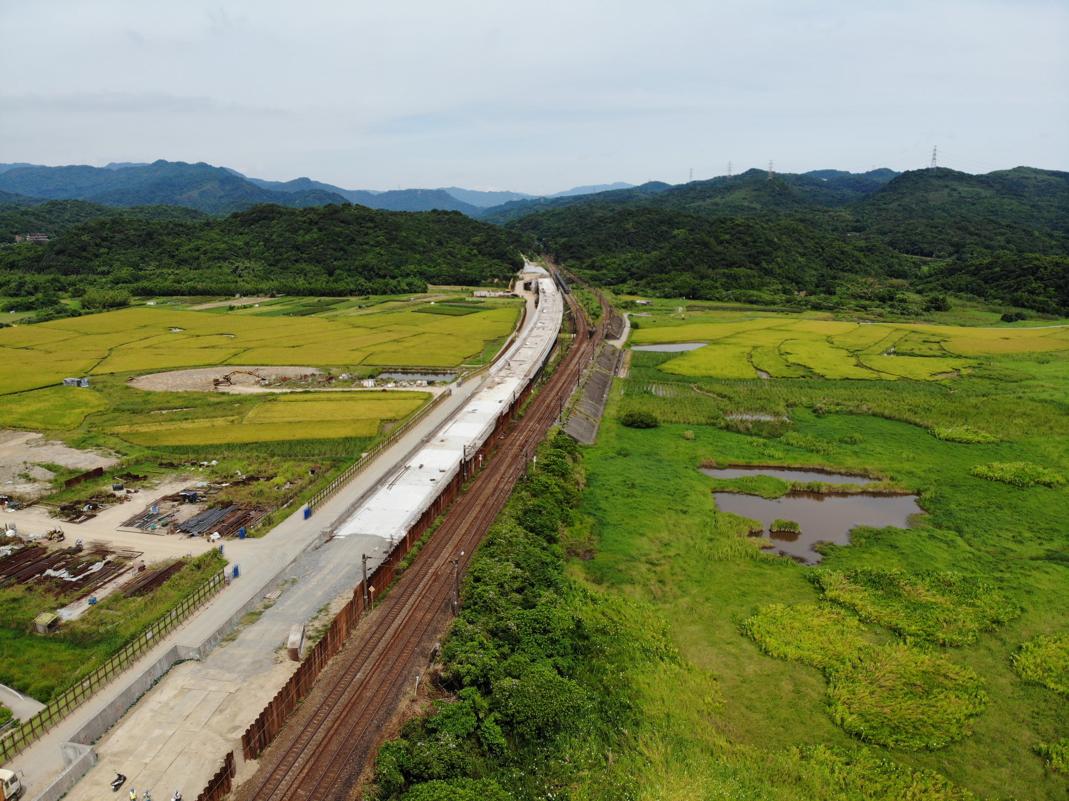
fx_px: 741
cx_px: 534
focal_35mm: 24
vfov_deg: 56.8
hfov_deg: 71.6
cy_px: 400
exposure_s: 1/1087
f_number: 2.8
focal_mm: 4.5
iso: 108
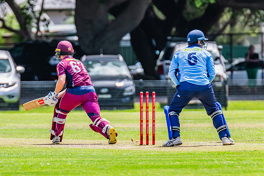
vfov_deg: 1.9
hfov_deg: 2.9
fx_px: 5191
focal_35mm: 708
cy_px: 78
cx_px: 111
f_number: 8
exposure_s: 1/1250
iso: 800
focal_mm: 600
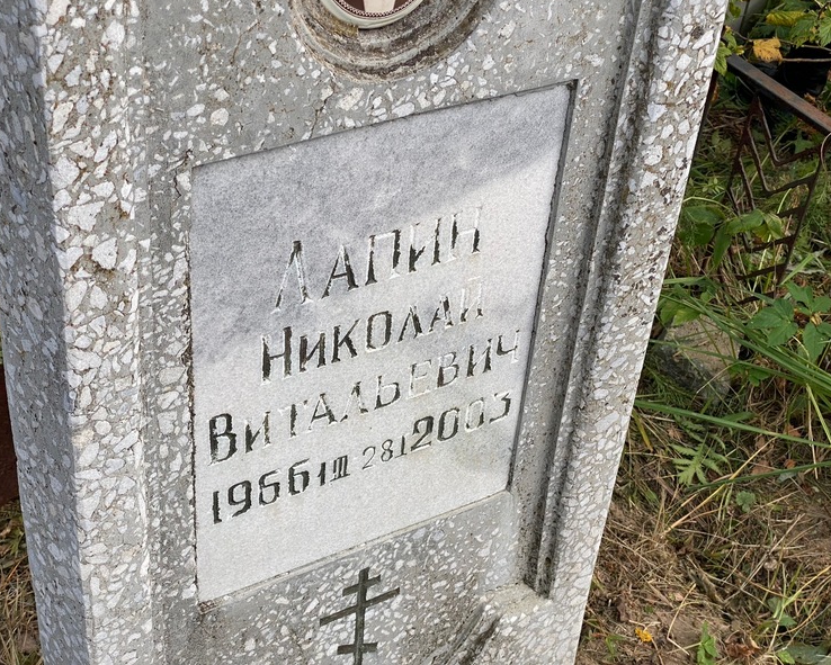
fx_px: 1353
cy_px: 329
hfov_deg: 34.1
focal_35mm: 55
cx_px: 383
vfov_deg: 27.6
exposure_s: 1/466
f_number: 2
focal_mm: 6
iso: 20
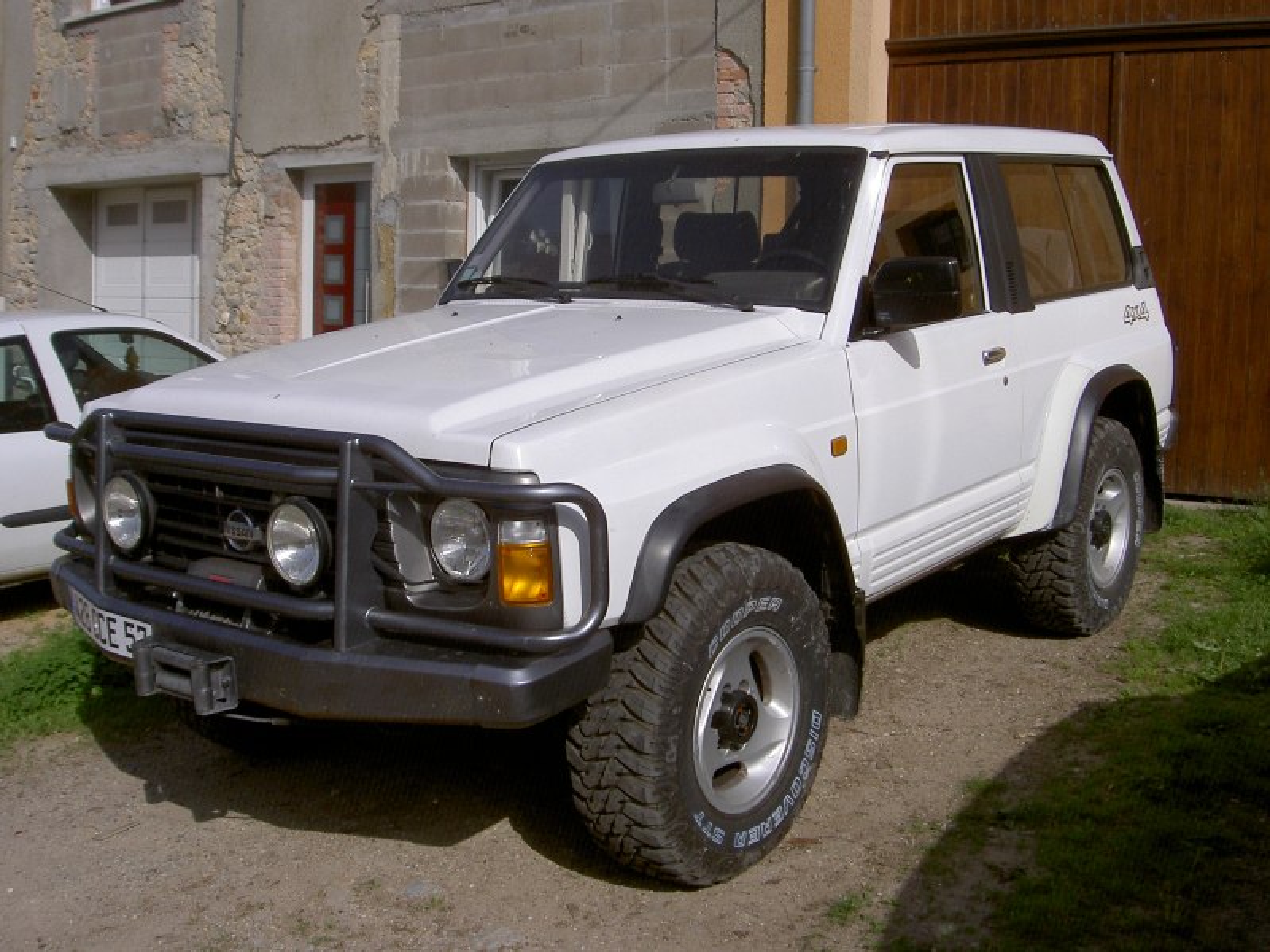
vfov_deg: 36.8
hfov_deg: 47.9
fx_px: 1431
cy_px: 476
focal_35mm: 39
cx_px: 635
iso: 100
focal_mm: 8
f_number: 4.7
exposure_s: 1/2000
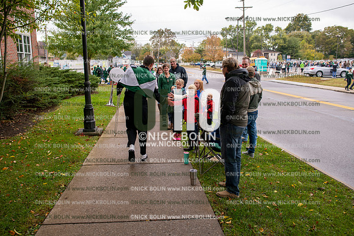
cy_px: 118
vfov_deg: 46.4
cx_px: 177
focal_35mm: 28
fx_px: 275
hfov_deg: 65.5
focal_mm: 28
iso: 140
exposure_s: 1/60
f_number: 4
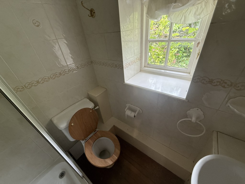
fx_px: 99
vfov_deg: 85.7
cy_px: 92
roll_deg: +4.9
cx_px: 122
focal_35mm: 14
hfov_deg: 102.1
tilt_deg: -33.3
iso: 320
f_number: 2.2
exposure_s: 1/100
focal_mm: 2.22
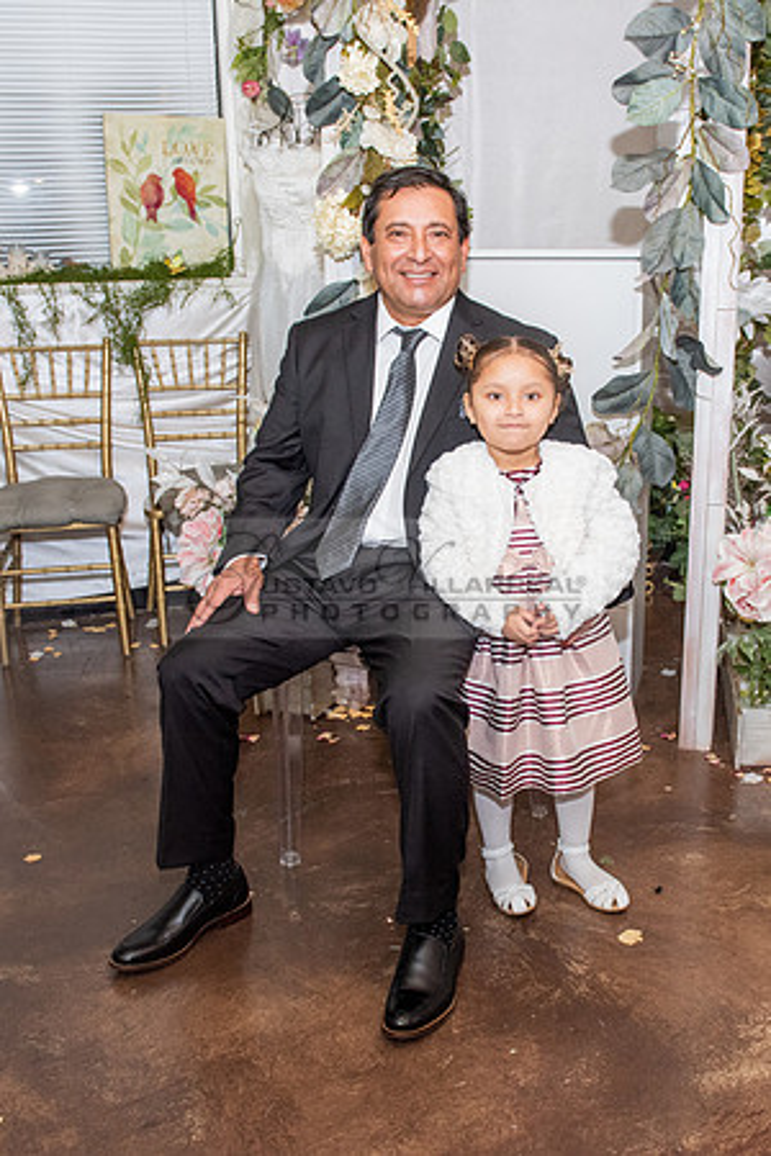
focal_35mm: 37
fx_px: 1188
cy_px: 594
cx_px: 486
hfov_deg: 35.7
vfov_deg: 51.9
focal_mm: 24
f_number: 4.5
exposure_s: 1/125
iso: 1600
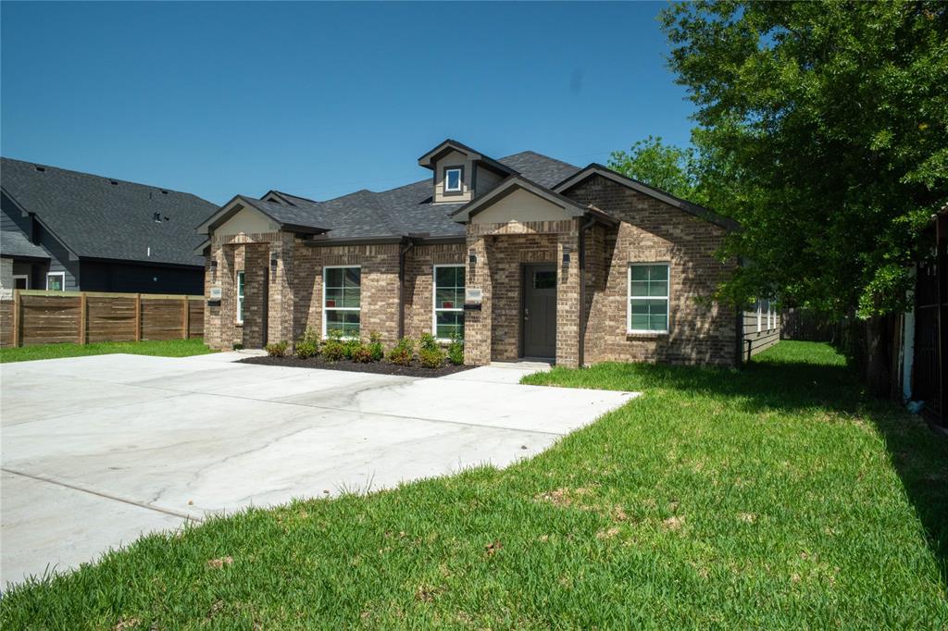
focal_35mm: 24
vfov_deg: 53.1
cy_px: 316
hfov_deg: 73.8
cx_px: 474
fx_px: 632
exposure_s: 1/125
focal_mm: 16
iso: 400
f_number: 13
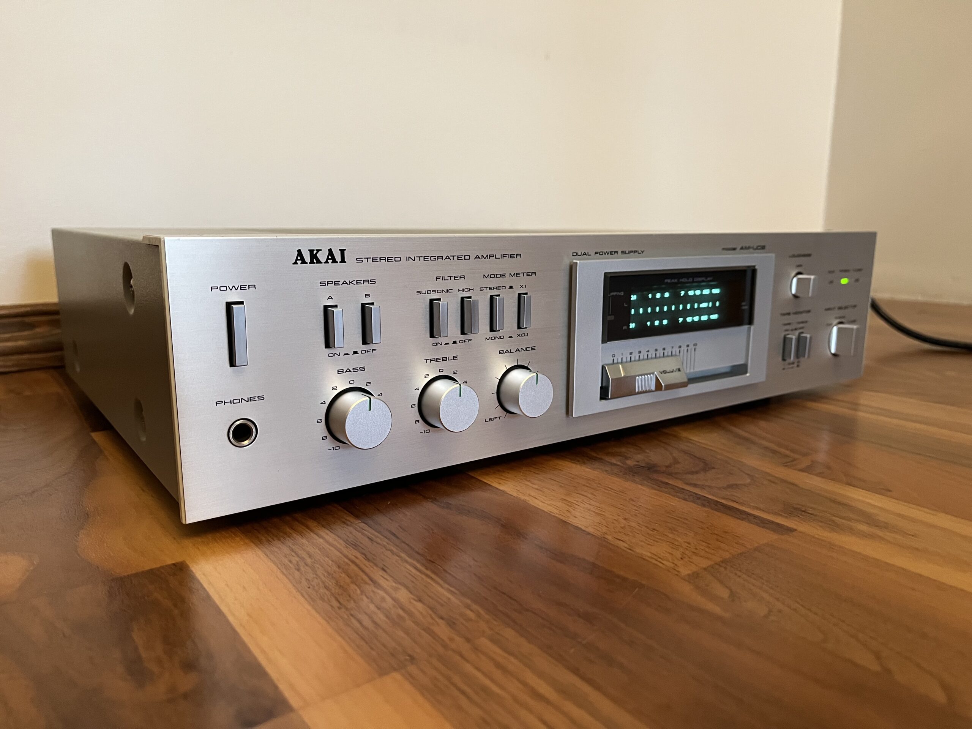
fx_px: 730
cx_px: 486
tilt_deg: -11.7
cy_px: 364
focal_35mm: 26
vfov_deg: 53.1
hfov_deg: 67.3
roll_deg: -0.3
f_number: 1.6
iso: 400
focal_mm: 5.1
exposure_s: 1/50
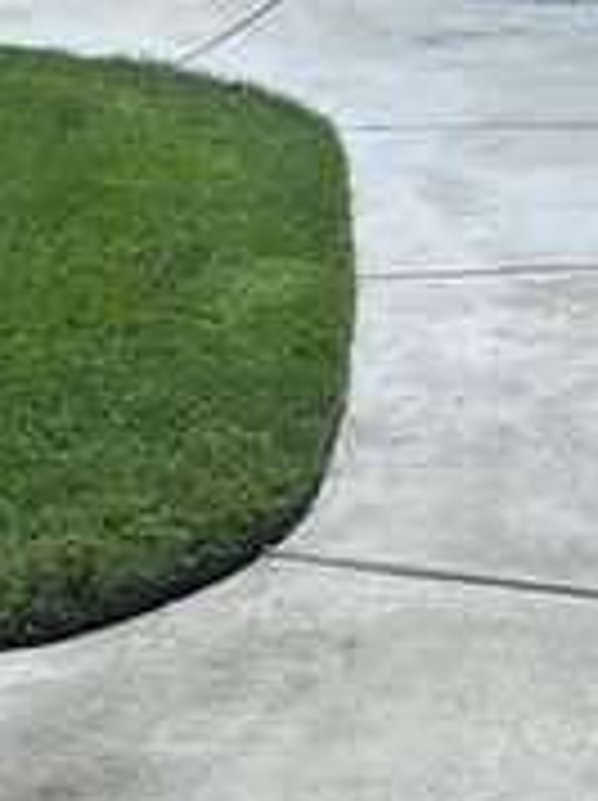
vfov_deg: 20.3
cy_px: -191
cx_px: 652
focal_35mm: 90
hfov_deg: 15.9
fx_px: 2078
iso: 80
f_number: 1.78
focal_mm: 6.86
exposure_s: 1/1916
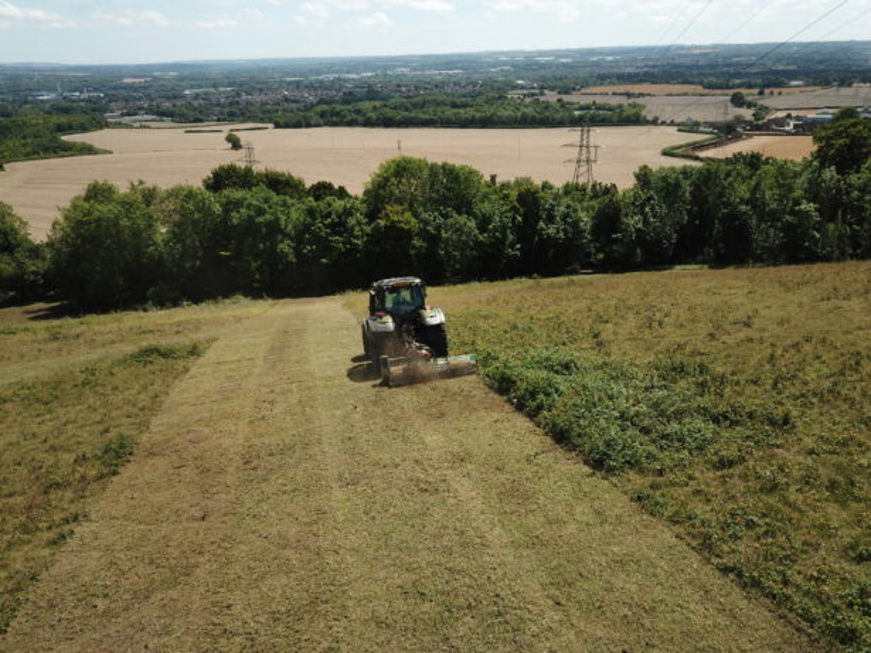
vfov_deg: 53.0
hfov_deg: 67.3
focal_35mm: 26
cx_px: 436
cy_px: 326
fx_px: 654
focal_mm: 4.73
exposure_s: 1/1330
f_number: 2.2
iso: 100
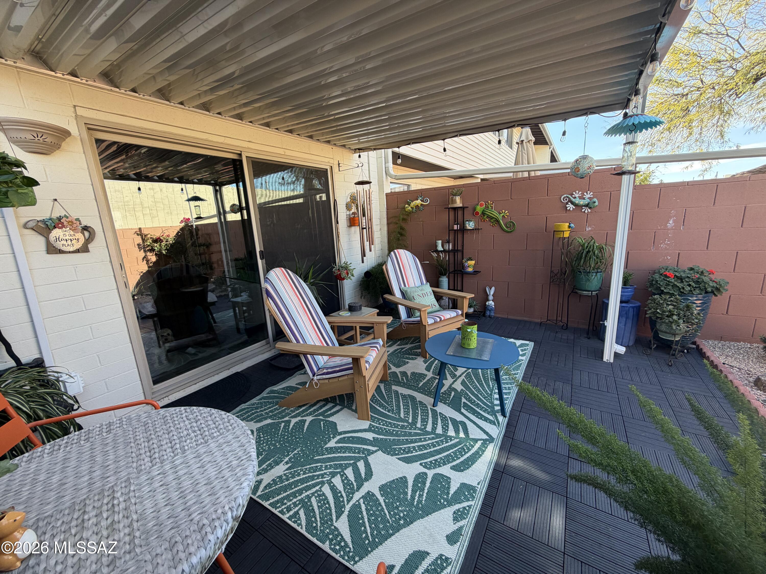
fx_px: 310
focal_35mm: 14
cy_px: 287
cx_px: 383
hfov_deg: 102.1
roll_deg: +3.5
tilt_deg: -11.4
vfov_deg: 85.7
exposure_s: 1/121
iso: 64
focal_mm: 2.22
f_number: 2.2
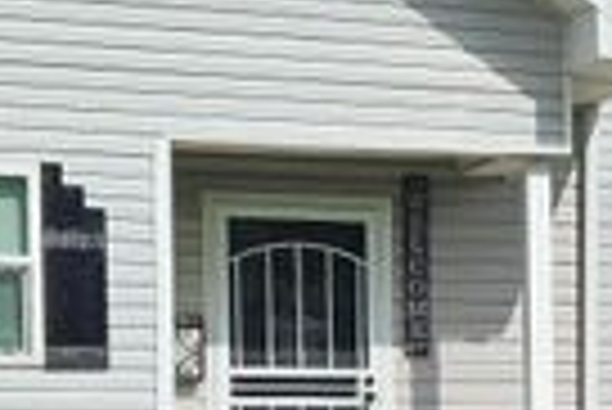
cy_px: 520
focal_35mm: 117
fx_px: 1991
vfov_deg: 11.5
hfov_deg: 17.0
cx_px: 652
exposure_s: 1/3737
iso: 25
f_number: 1.8
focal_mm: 5.4
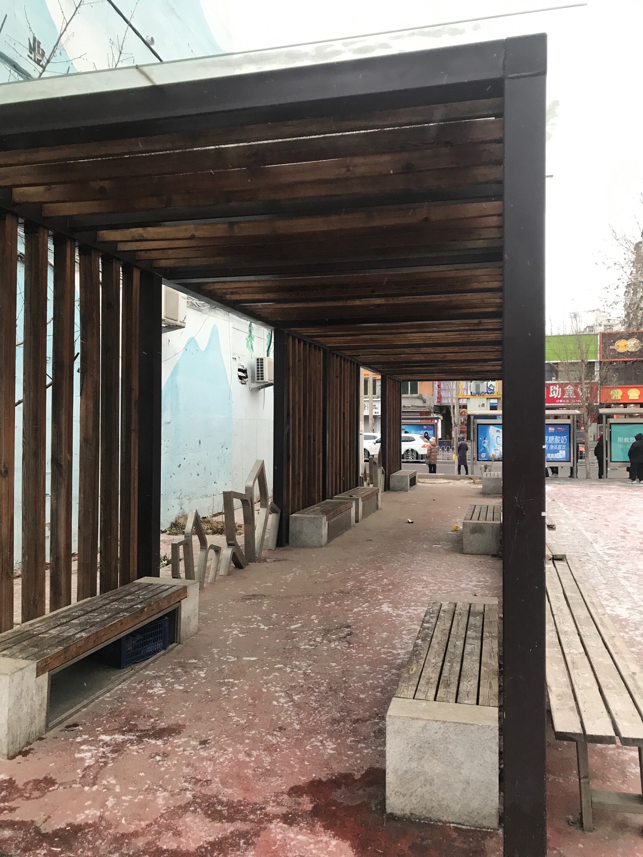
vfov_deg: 63.4
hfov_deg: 49.7
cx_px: 322
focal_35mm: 28
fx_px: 693
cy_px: 428
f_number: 1.8
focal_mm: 3.99
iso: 32
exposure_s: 1/33
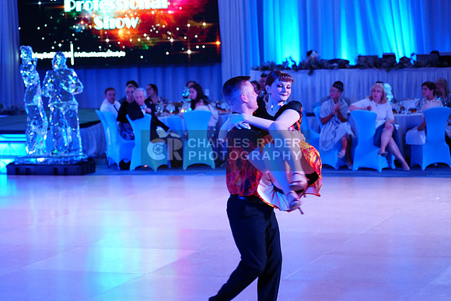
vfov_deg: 13.0
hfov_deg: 19.5
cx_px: 226
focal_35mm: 105
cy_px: 150
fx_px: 1316
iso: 3200
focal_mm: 105
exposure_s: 1/200
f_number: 4
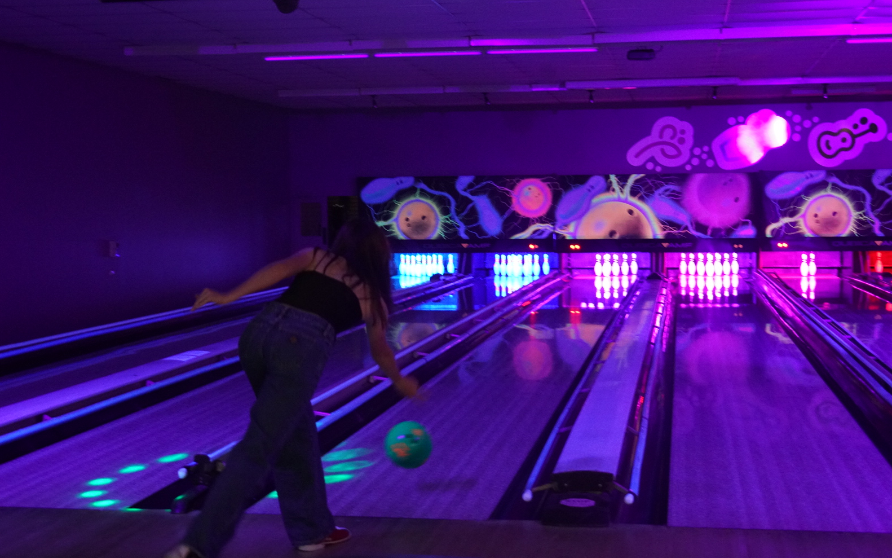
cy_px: 271
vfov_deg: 25.8
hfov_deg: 40.3
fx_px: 1216
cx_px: 448
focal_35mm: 50
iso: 6400
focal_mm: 48
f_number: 4.5
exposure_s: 1/30
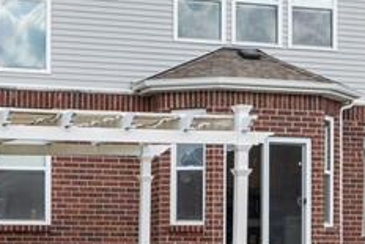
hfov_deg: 16.0
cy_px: 246
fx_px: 1299
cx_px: 181
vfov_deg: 10.6
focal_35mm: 128
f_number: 8
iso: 100
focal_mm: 29
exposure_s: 1/125
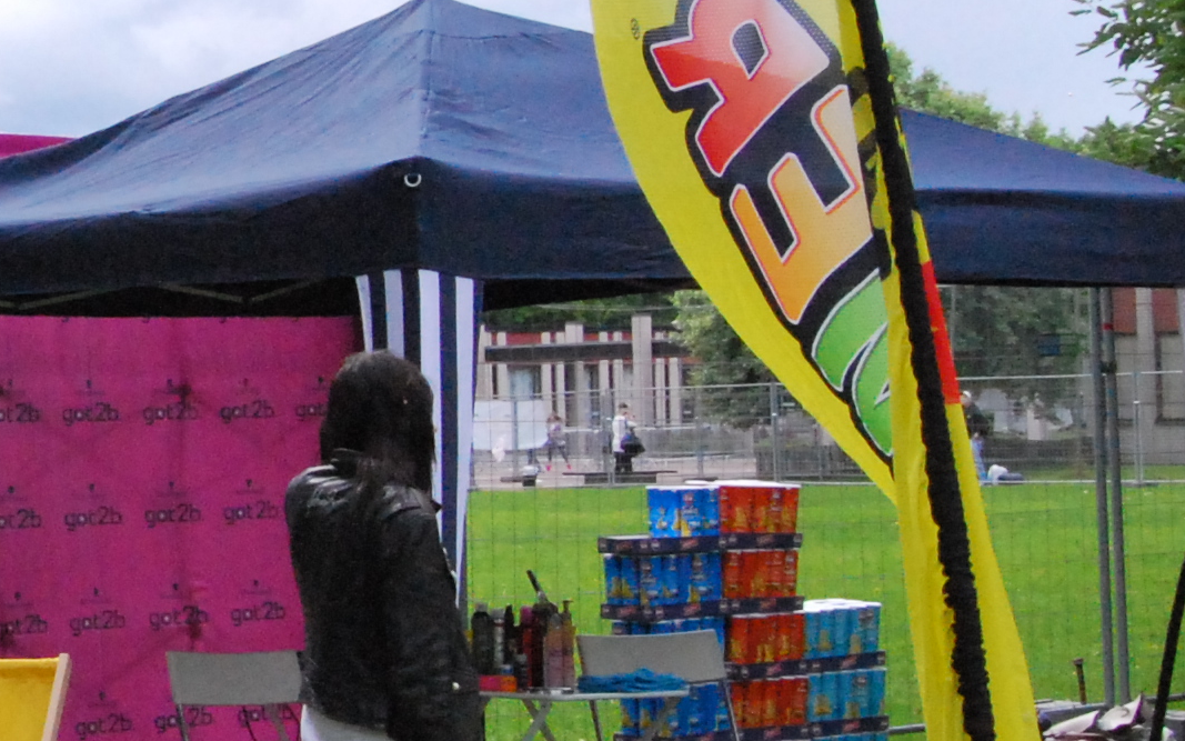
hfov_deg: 19.4
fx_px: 3230
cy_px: 289
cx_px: -301
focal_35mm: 100
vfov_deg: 13.1
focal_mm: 18
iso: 1600
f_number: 14
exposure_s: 1/800
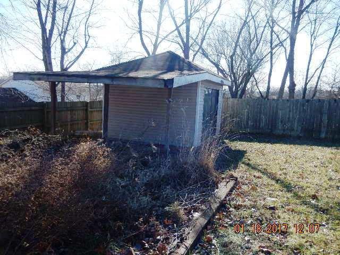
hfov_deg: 69.4
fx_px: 246
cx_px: 170
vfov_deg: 54.9
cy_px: 128
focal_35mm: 25
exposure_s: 1/800
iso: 125
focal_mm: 4.5
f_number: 3.4
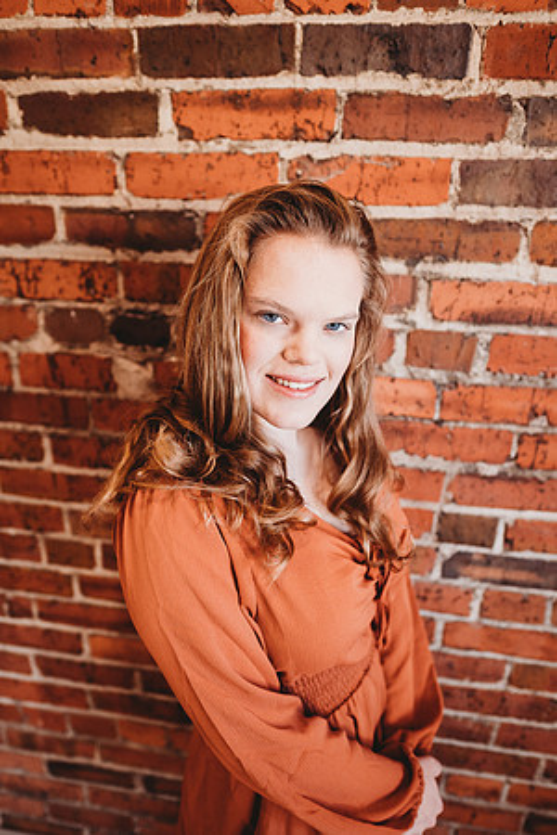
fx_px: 557
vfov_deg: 73.7
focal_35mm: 24
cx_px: 278
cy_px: 418
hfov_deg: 53.1
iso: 500
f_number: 2.2
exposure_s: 1/160
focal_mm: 24
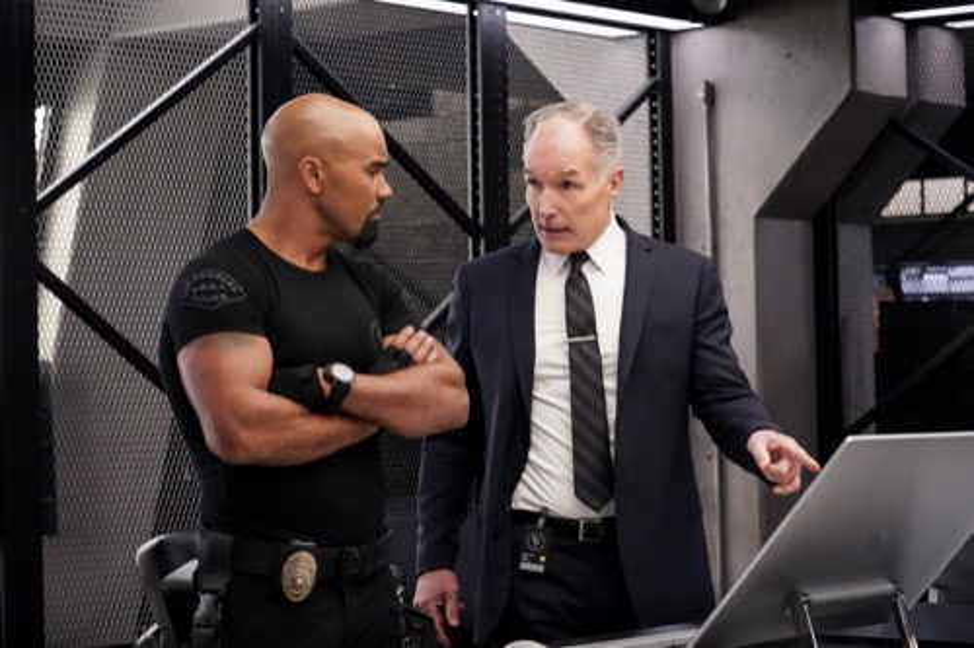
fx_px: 2434
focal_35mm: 90
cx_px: 487
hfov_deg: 22.6
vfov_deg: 15.2
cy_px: 324
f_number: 7.1
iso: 16000
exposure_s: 1/160
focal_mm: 90
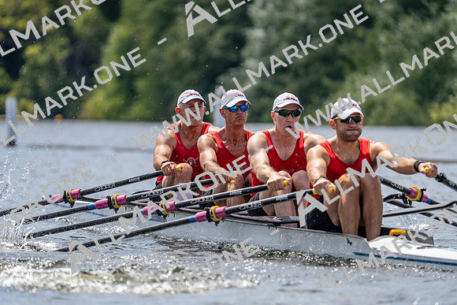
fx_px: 5358
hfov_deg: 4.9
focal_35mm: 422
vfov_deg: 3.3
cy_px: 152
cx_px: 228
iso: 320
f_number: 6.3
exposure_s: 1/2000
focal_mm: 422
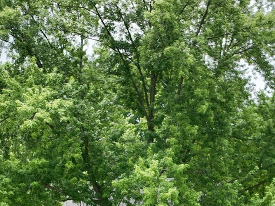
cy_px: 279
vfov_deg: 18.3
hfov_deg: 26.1
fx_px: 588
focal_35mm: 74
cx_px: 192
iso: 150
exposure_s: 1/1600
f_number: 2.8
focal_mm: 12.29
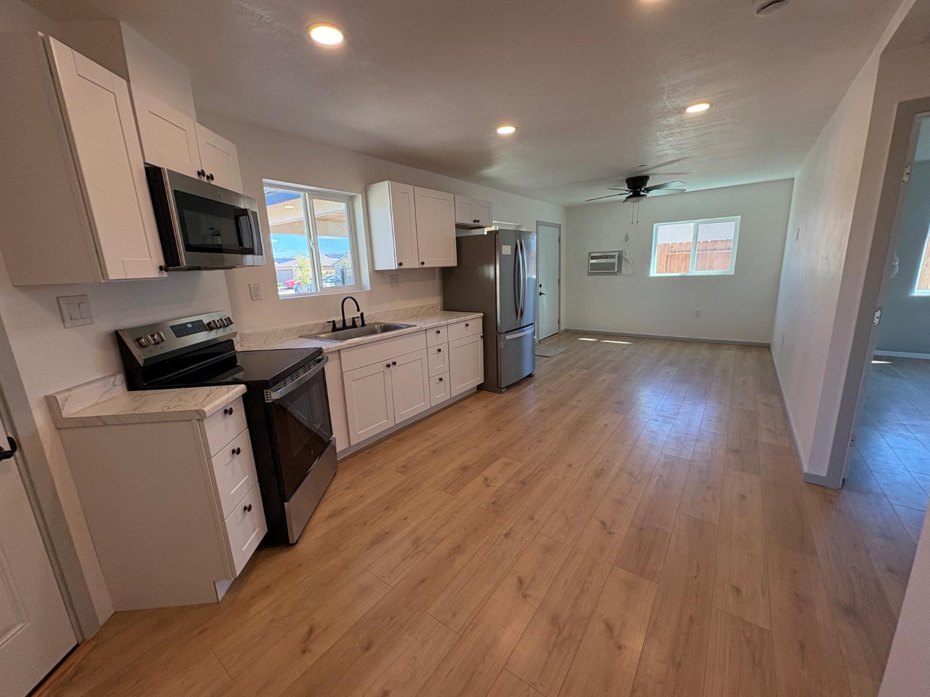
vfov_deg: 85.7
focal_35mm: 14
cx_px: 465
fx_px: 376
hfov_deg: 102.1
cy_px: 348
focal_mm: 2.22
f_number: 2.2
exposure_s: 1/120
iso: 125
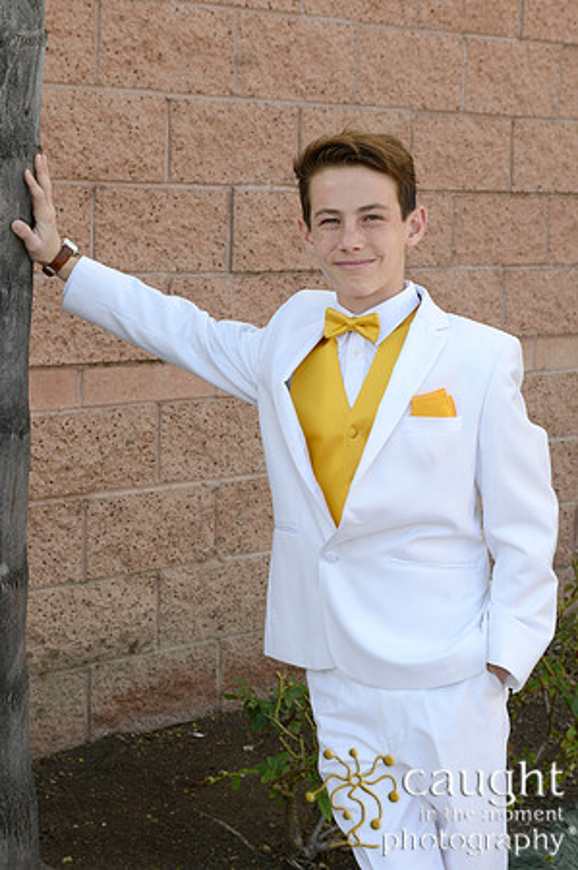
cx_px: 289
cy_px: 435
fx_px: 1207
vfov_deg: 39.6
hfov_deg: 26.9
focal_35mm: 50
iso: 200
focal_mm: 50
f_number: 7.1
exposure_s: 1/160
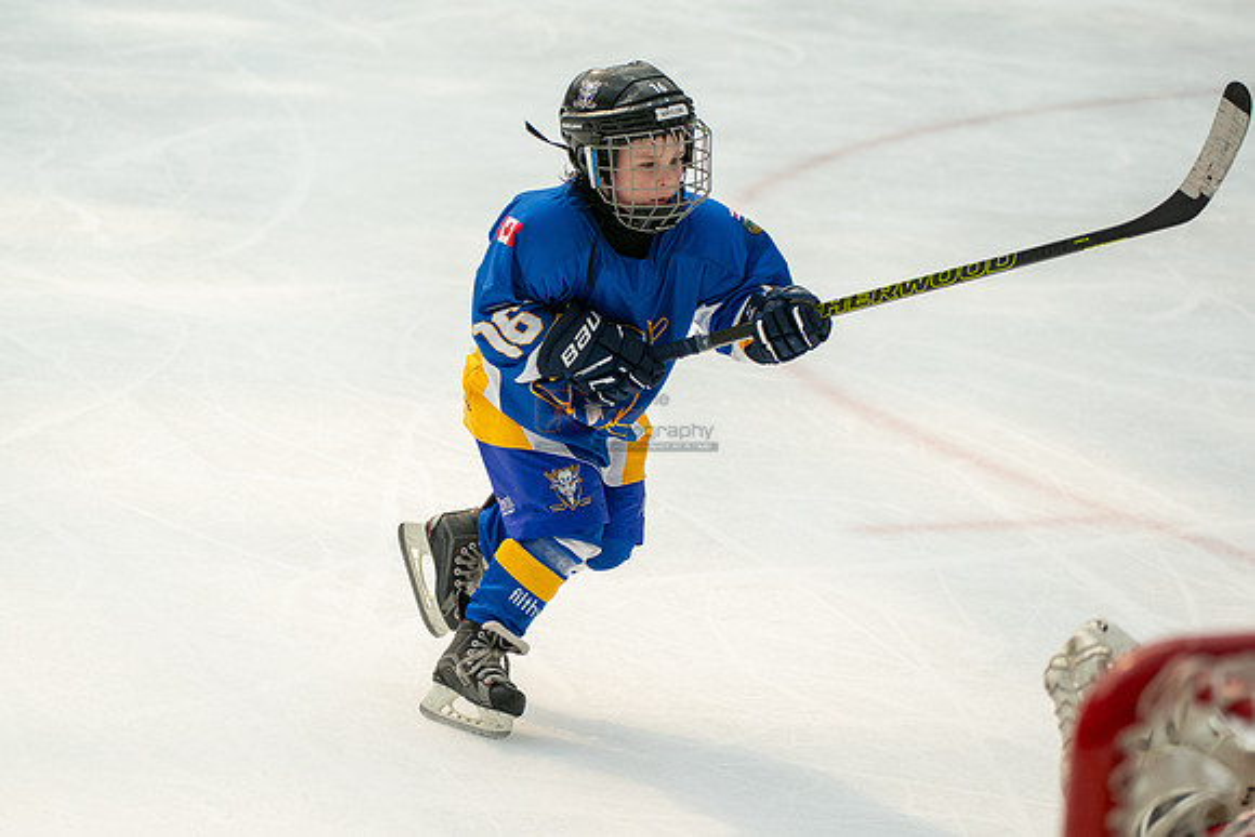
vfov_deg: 9.6
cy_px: 418
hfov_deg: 14.4
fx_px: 4978
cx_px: 508
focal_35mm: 143
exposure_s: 1/2000
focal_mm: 120
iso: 1600
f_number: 3.5
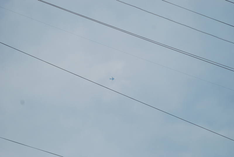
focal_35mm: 270
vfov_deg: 5.1
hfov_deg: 7.6
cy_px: 78
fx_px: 1757
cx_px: 117
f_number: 6.3
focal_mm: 180
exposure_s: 1/2500
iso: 320
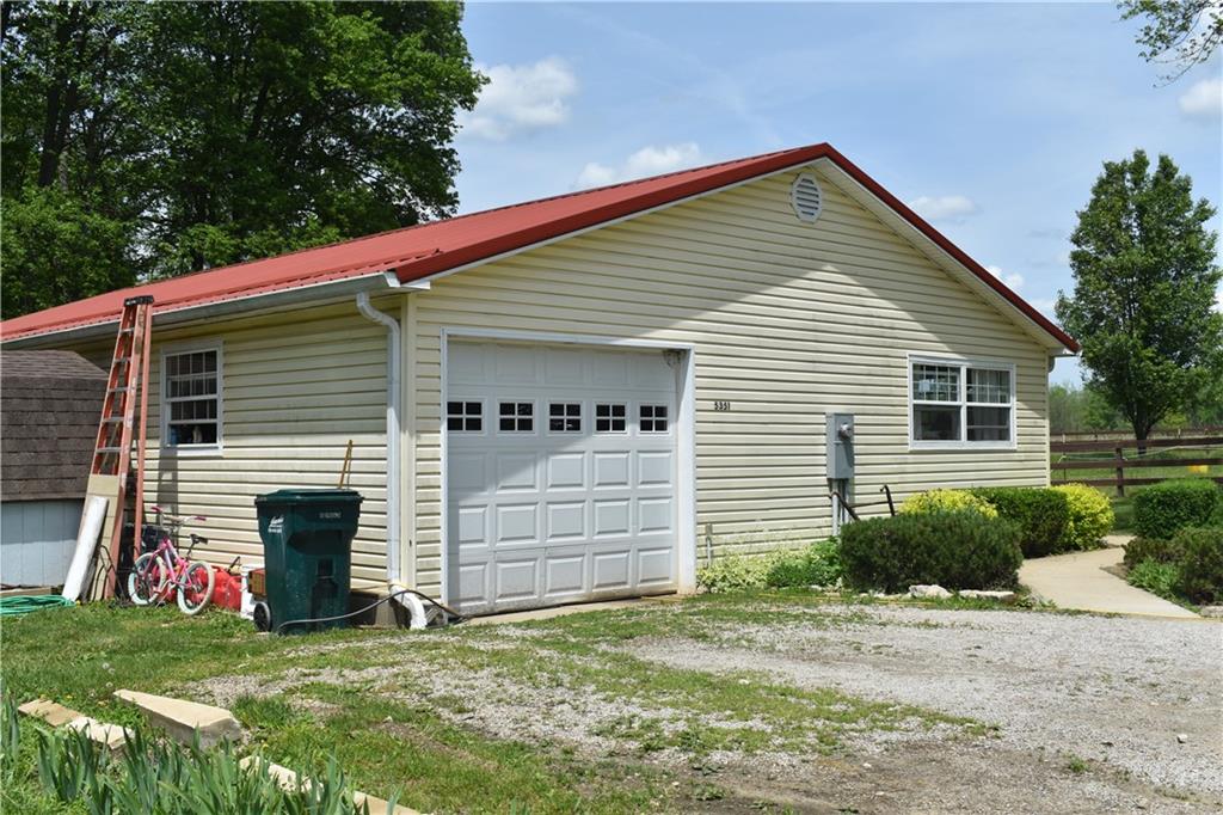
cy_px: 408
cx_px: 612
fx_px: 1324
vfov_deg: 34.2
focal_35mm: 39
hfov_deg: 49.6
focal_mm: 26
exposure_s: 1/320
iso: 100
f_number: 9
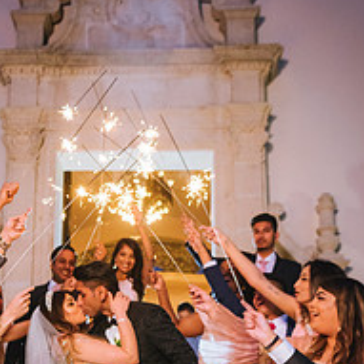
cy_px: 347
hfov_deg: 29.5
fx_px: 690
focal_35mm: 58
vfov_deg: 28.1
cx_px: 139
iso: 1600
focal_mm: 29
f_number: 2.8
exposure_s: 1/125
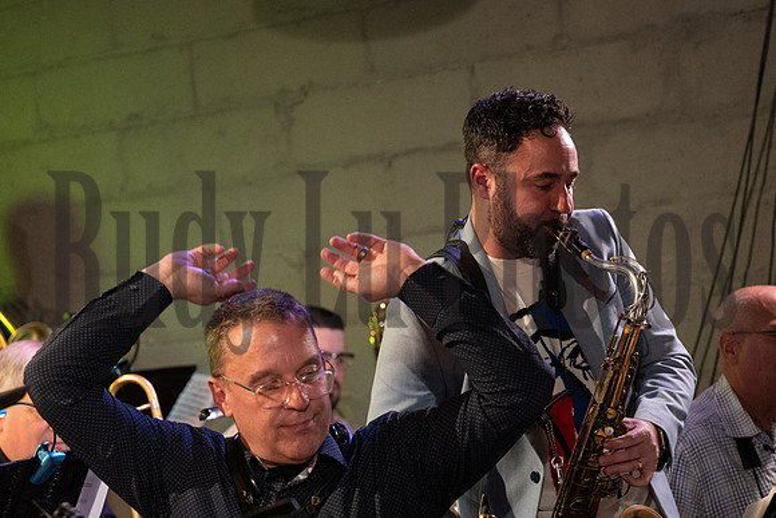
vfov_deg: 13.0
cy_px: 259
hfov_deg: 19.5
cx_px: 388
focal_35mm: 105
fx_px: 2264
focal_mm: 70
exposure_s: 1/250
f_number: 2.8
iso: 5000
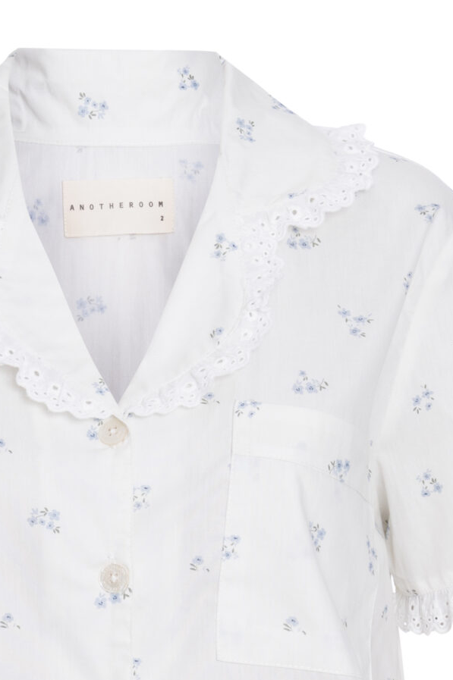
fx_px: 1474
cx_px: 248
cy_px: 367
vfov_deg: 26.0
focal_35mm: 78
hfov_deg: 17.5
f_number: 13
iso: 400
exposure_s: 1/125
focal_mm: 70
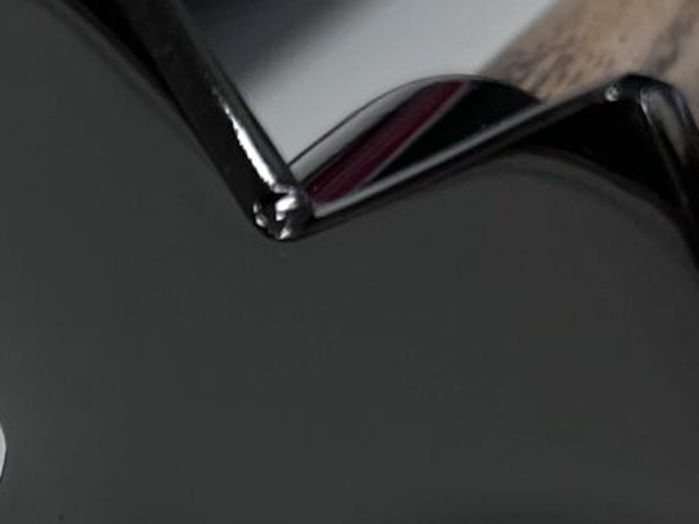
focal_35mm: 152
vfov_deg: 9.5
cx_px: -80
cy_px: 744
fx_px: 3068
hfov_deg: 12.8
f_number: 1.5
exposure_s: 1/100
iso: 50
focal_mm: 5.7
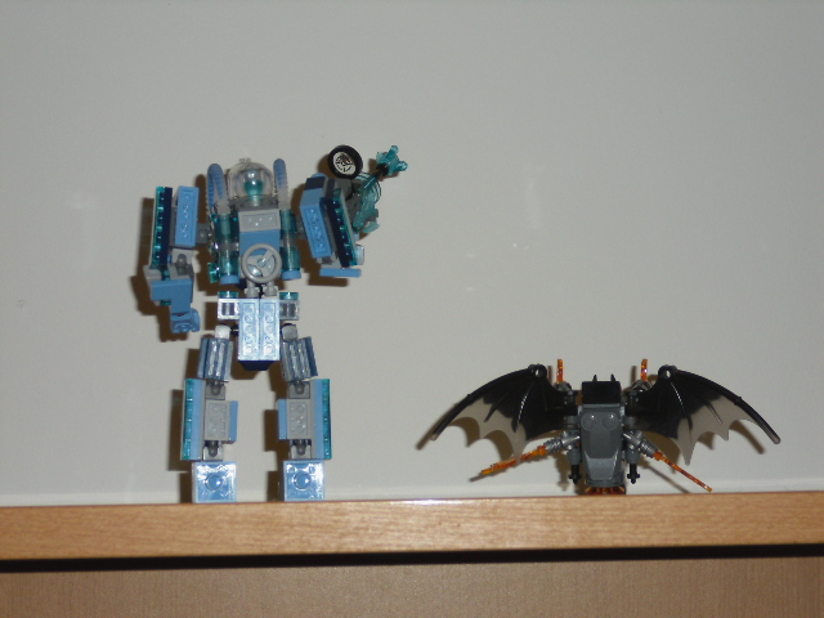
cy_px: 309
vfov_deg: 14.1
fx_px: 2499
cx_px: 412
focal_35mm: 105
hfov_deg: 18.7
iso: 200
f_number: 5.6
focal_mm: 18.9
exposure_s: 1/60
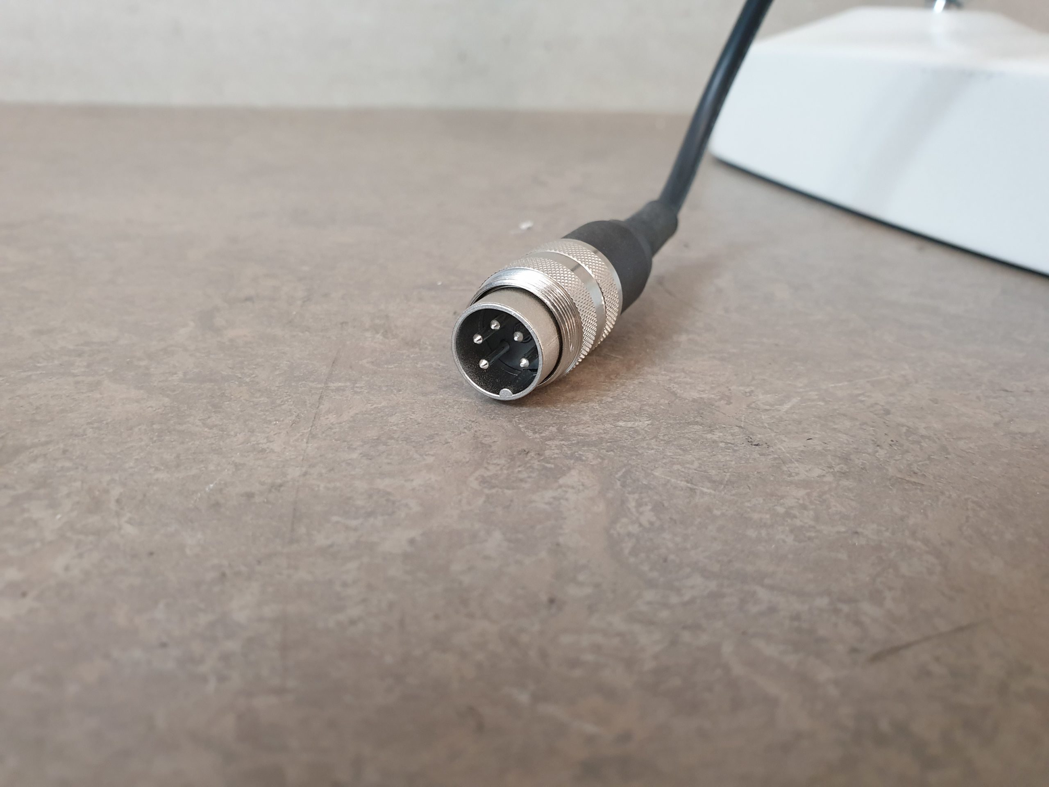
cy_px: 394
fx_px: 788
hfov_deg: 67.3
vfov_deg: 53.1
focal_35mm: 26
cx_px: 524
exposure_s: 1/33
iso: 320
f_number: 2.4
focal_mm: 4.3
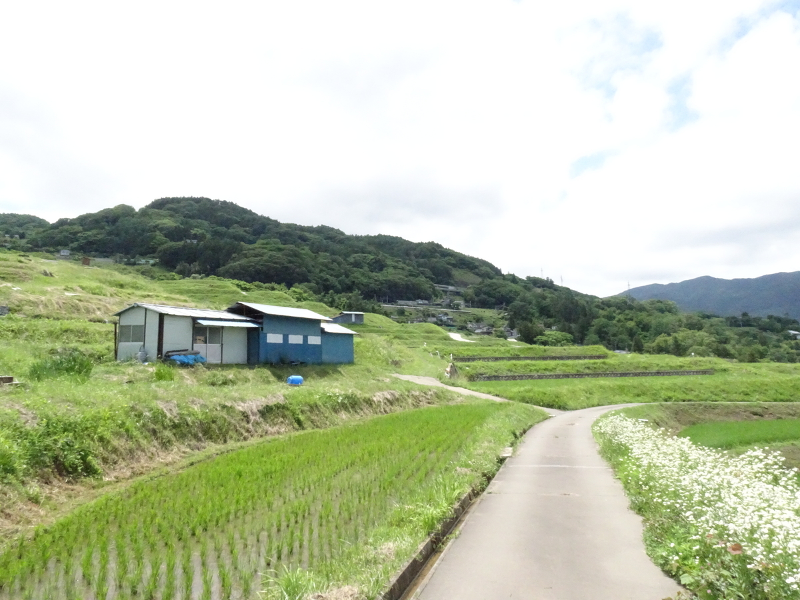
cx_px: 400
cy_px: 300
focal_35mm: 24
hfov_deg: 71.6
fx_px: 555
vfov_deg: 56.8
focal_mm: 4.1
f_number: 8
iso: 1600
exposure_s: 1/2000
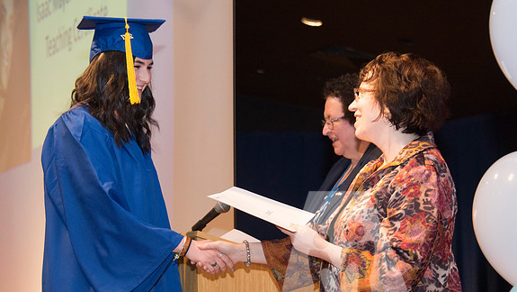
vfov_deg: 9.5
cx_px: 233
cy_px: 205
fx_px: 1755
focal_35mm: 128
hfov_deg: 16.8
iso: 2000
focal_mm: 90
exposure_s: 1/80
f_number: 5.3
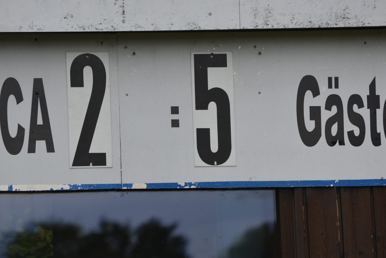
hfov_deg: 8.0
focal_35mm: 259
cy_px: 129
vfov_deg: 5.3
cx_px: 197
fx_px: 2776
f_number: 5.6
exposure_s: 1/500
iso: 200
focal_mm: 135
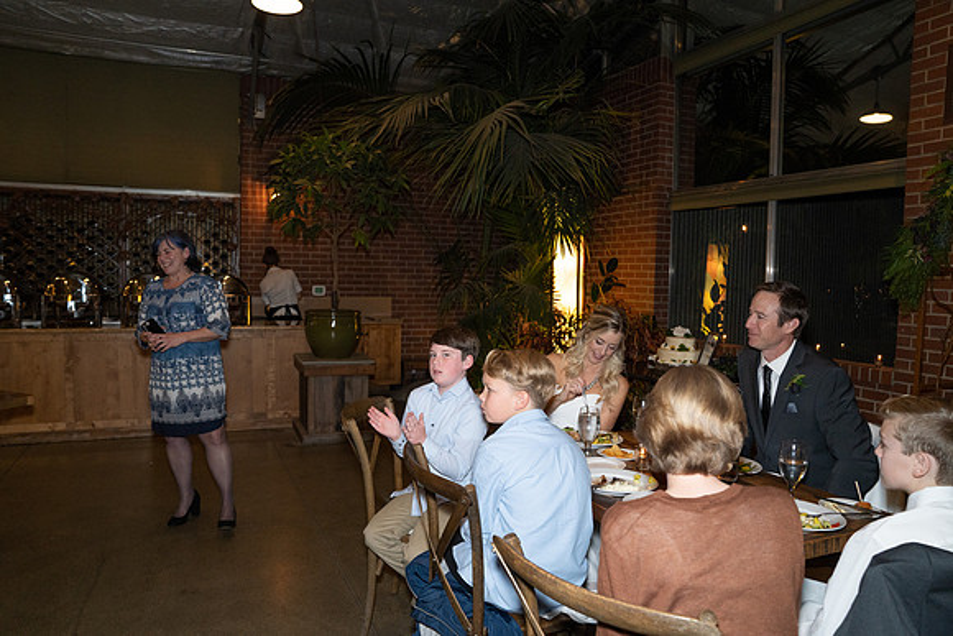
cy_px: 318
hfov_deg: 73.7
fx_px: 635
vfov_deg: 53.2
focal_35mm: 24
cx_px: 476
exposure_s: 1/125
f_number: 4
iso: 2000
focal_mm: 24
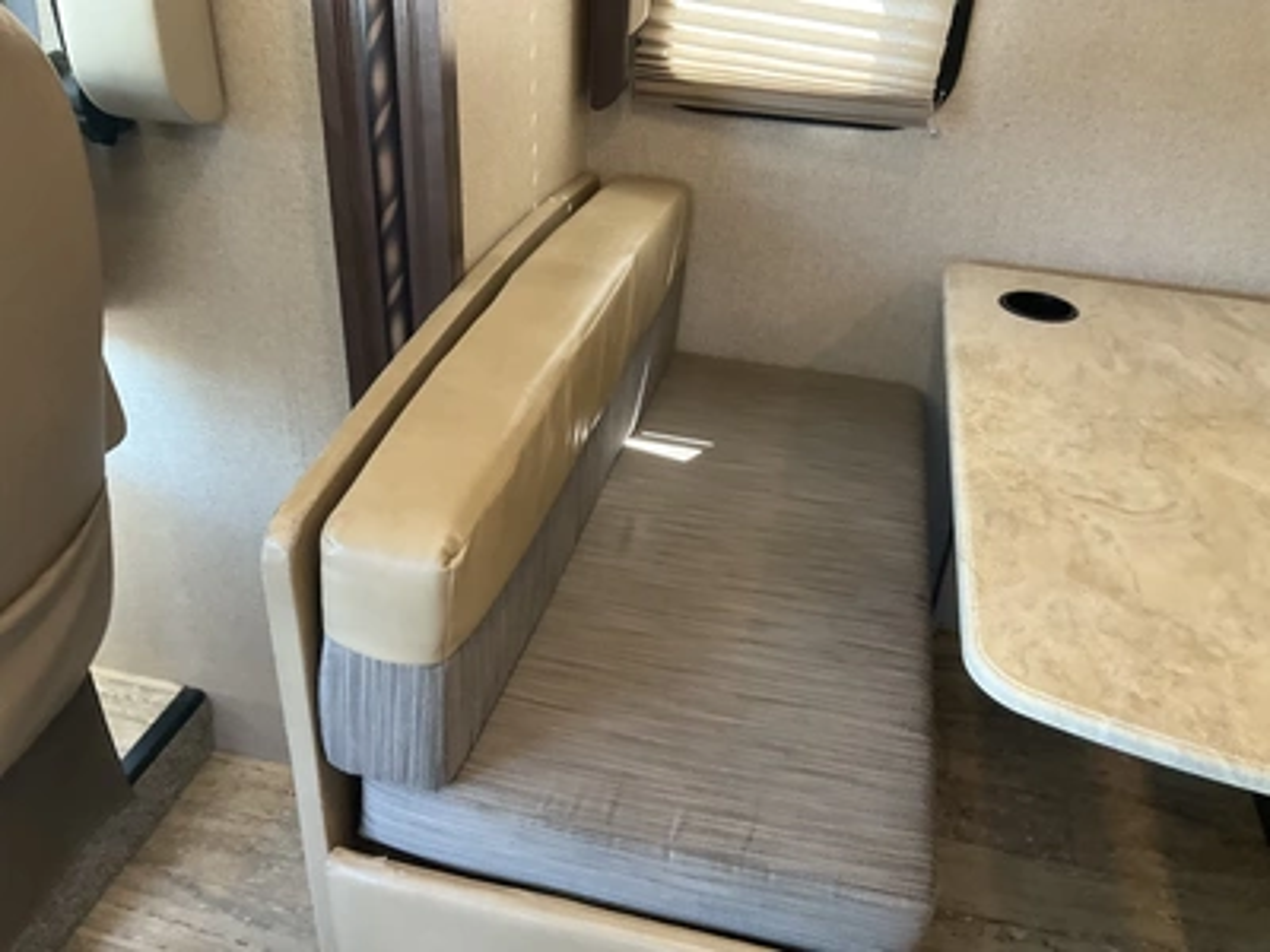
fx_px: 1064
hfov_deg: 61.7
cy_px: 476
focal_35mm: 29
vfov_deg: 48.2
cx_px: 635
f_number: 1.8
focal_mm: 3
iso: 100
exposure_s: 1/60
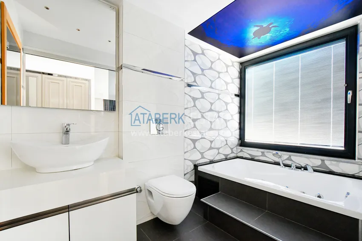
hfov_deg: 100.4
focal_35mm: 15
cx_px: 181
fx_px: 151
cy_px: 120
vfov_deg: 77.3
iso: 2000
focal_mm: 10
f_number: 4
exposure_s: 1/60
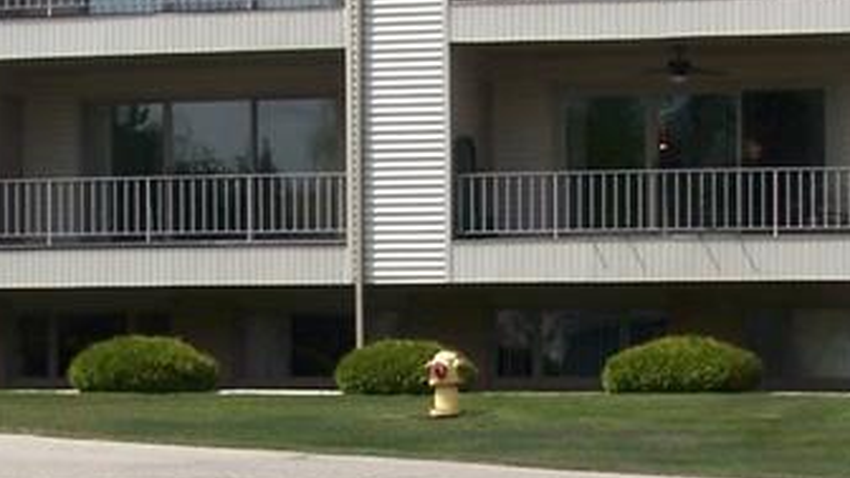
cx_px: 377
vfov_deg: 9.6
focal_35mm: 126
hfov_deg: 17.0
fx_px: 2840
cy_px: 430
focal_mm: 6.3
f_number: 5.6
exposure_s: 1/350
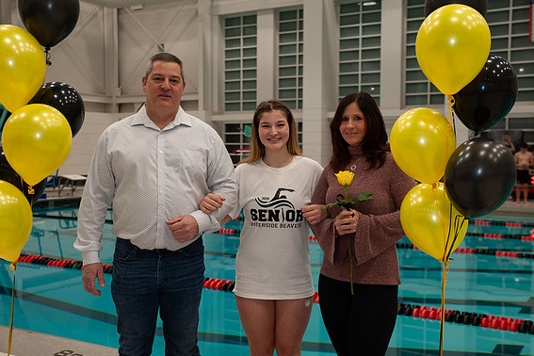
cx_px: 270
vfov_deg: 29.9
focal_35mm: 45
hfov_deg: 43.6
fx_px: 667
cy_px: 180
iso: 500
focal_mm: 44
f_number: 5
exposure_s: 1/80
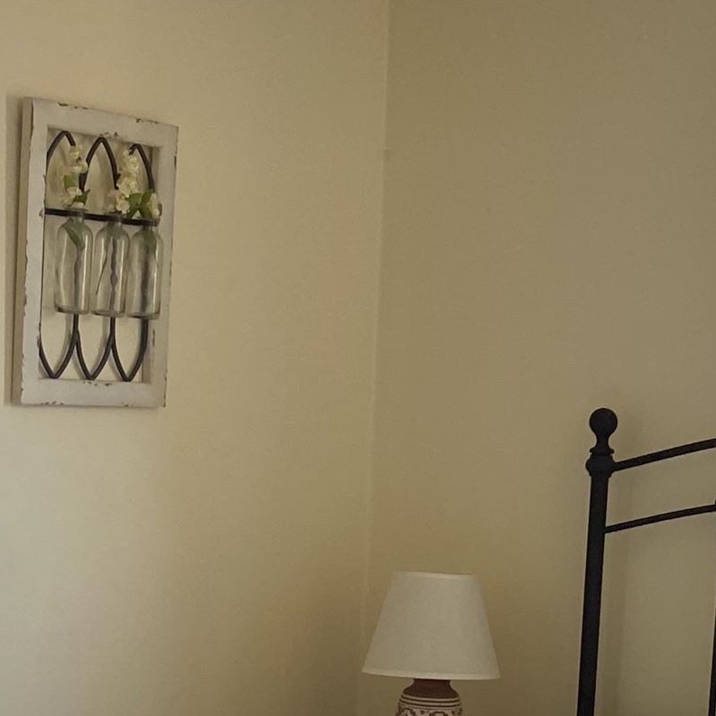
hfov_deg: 19.4
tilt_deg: -9.2
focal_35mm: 89
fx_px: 2083
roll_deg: -3.4
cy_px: 657
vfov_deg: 19.1
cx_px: 547
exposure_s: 1/121
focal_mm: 4.25
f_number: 1.8
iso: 125
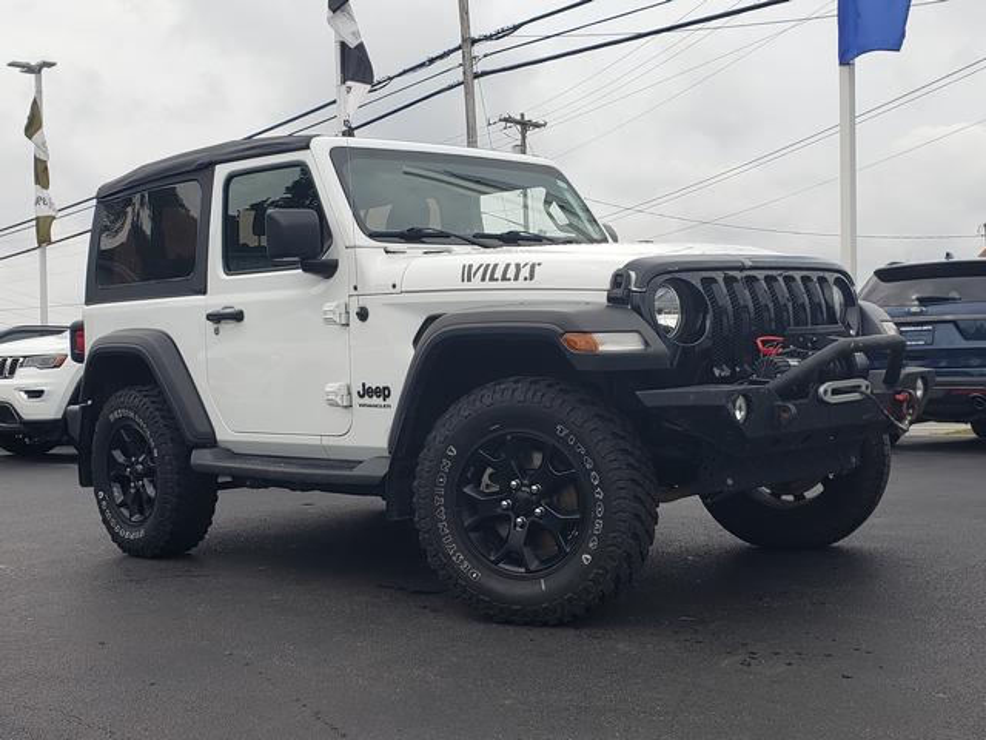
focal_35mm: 26
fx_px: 741
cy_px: 370
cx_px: 493
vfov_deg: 53.1
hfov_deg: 67.3
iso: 50
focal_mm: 4.3
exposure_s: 1/1160
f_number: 2.4
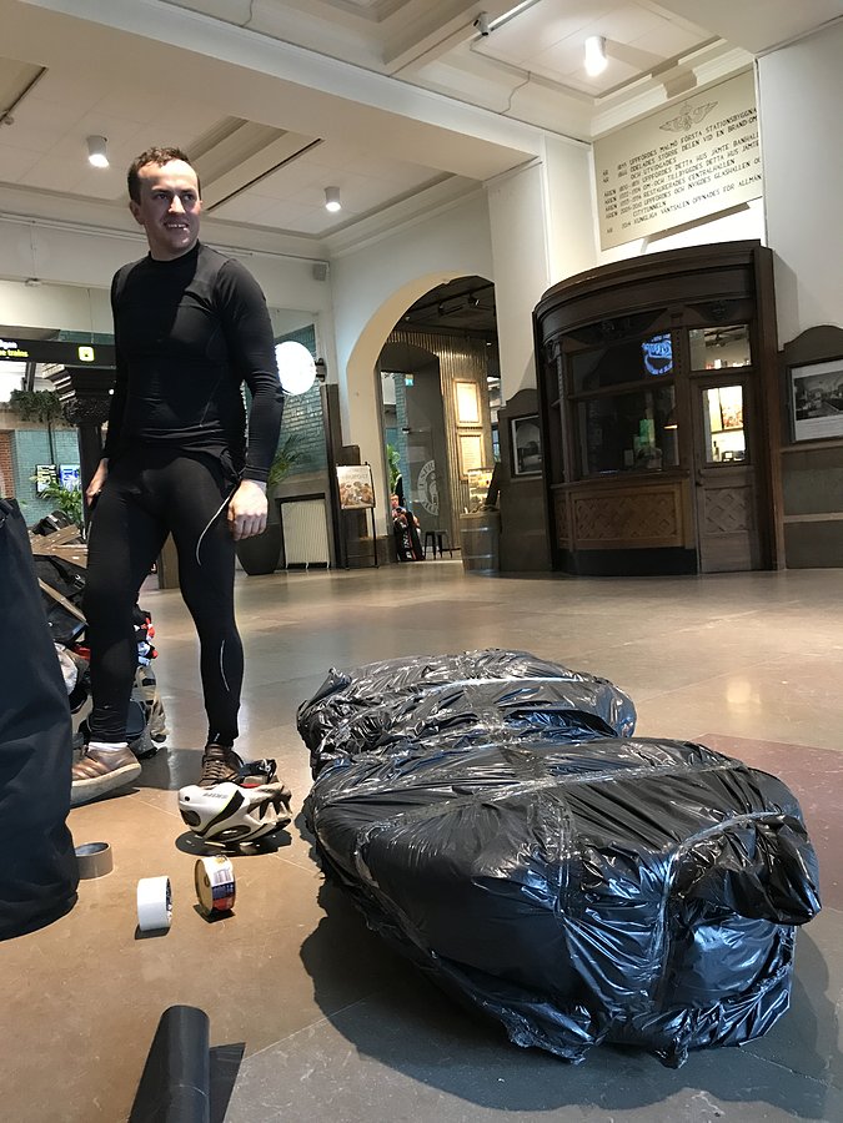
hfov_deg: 49.7
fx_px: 909
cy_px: 562
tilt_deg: -0.7
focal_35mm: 28
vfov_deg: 63.4
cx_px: 422
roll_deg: +4.2
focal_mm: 3.99
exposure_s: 1/14
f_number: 1.8
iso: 100
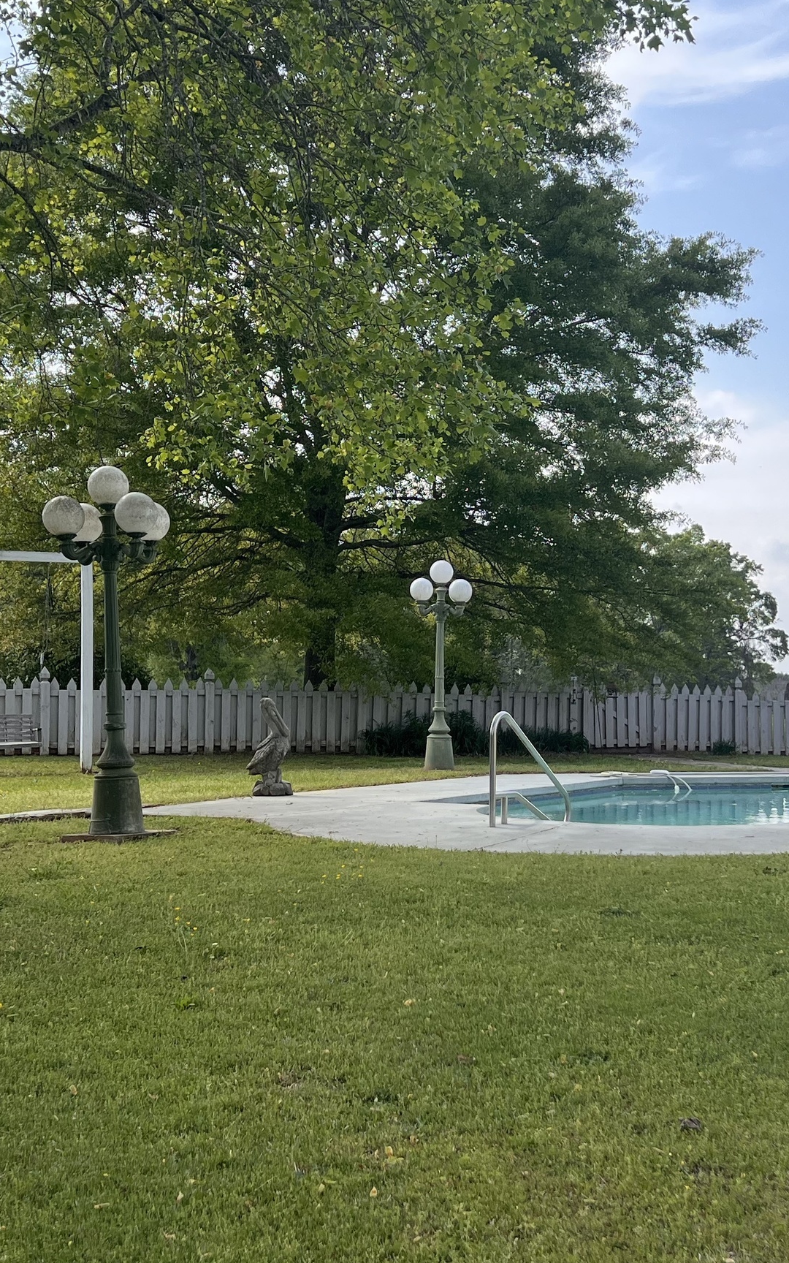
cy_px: 648
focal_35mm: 49
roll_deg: -0.1
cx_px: 453
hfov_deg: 26.3
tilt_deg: +0.5
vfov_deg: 41.1
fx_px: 1686
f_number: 1.5
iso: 50
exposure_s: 1/2762
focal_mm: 5.7
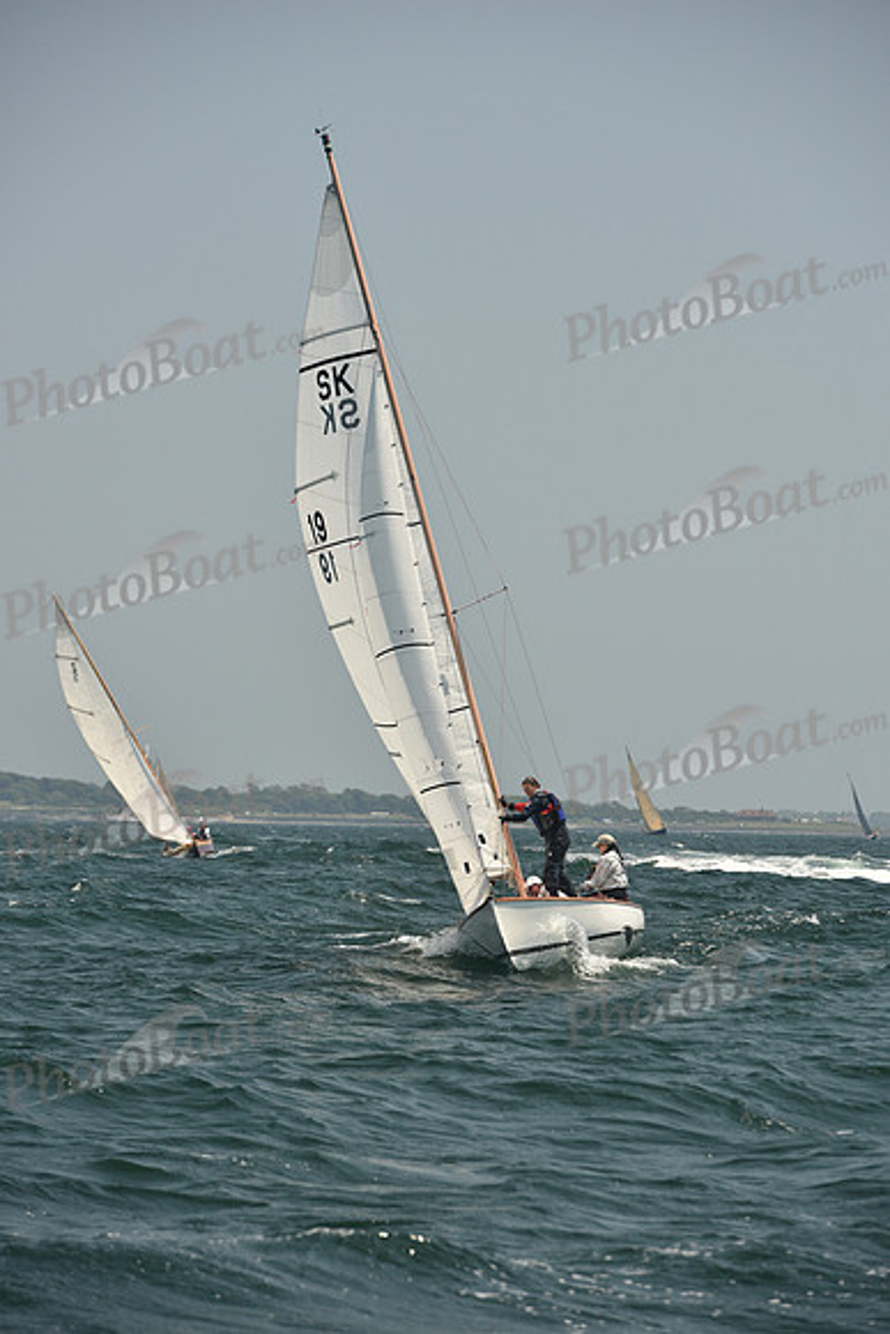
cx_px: 445
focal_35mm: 165
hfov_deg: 8.3
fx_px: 6115
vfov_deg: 12.4
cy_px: 667
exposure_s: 1/640
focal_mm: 165
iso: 250
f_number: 6.3
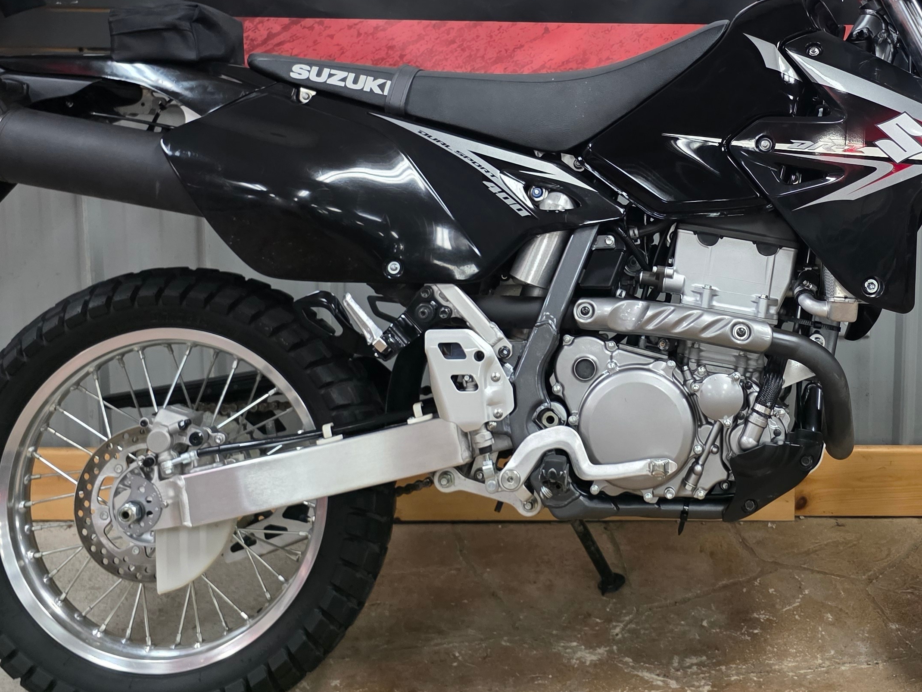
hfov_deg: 42.9
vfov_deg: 32.7
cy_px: 144
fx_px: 1145
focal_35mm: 43
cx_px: 653
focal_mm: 6.3
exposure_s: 1/120
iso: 1000
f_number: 1.7
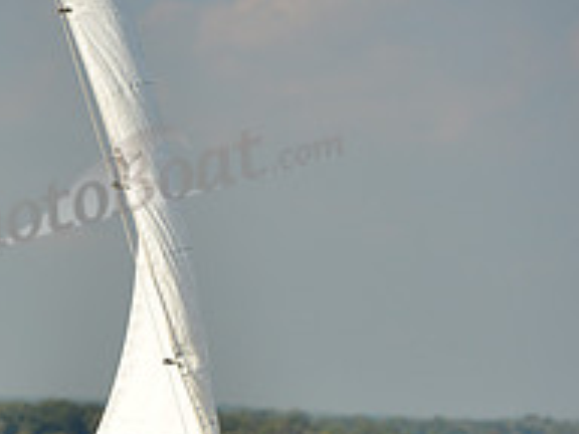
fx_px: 6557
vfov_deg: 3.8
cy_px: 387
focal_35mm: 392
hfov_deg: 5.0
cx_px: -235
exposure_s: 1/1000
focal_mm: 135
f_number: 6.3
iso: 500
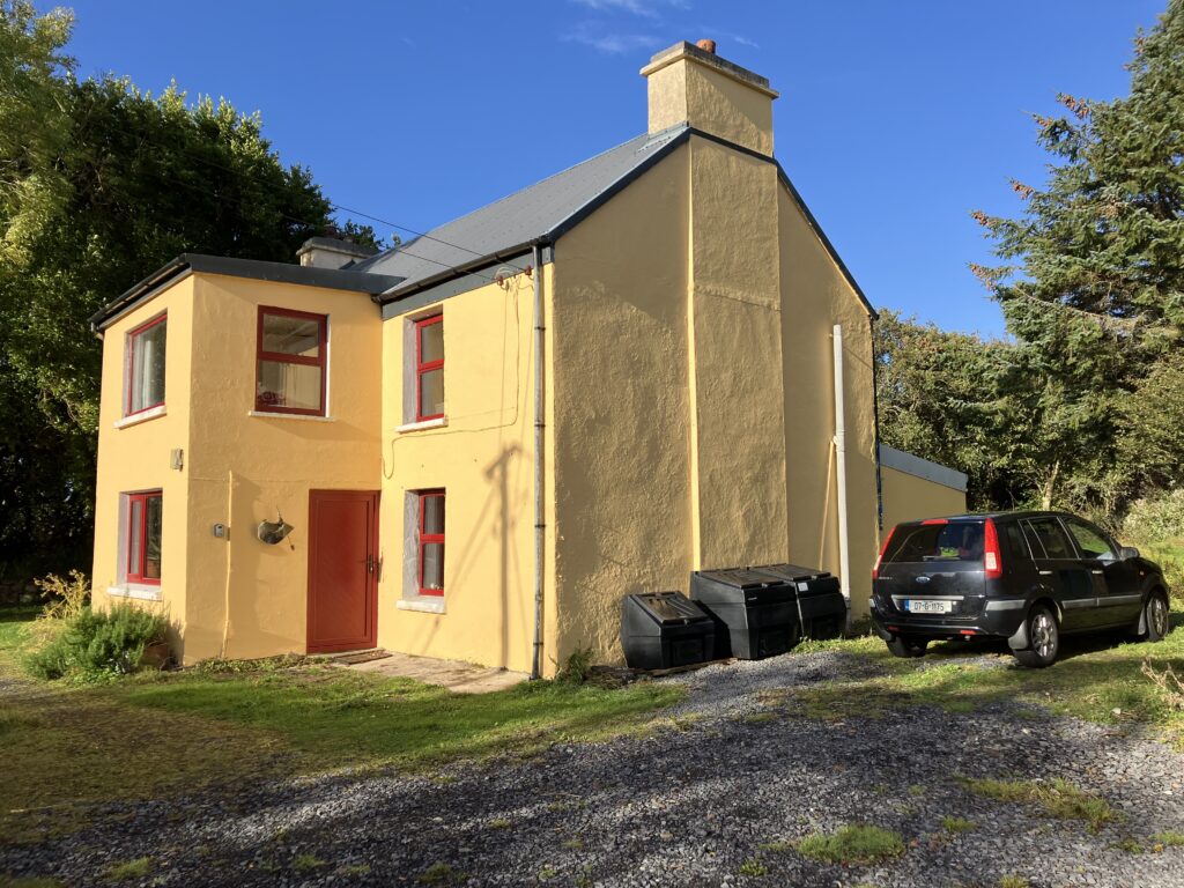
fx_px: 958
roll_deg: +0.5
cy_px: 444
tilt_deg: +4.7
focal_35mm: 28
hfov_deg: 63.4
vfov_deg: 49.7
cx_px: 592
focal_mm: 3.99
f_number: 1.8
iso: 32
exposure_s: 1/1567
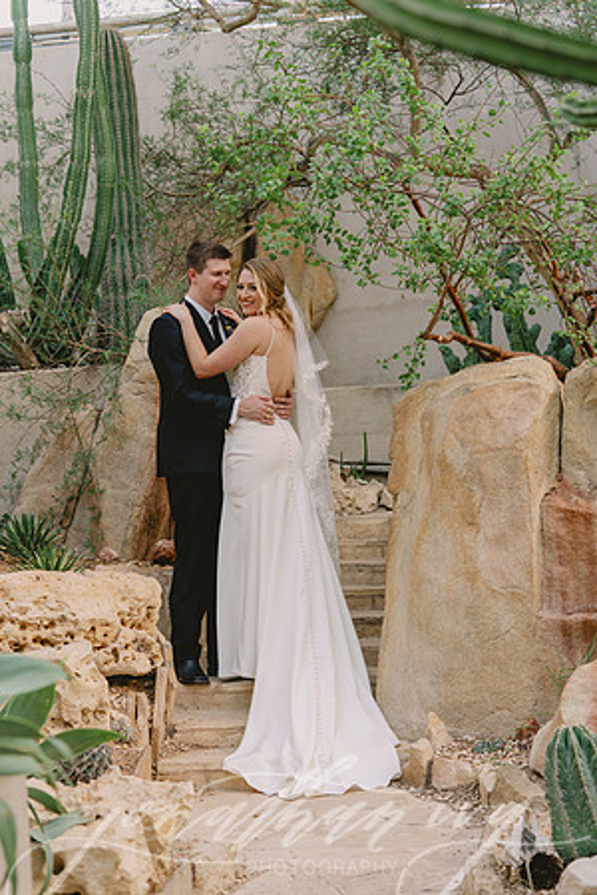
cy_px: 448
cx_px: 298
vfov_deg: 28.8
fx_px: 1741
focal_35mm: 70
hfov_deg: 19.5
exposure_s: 1/160
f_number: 4
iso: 800
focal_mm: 70
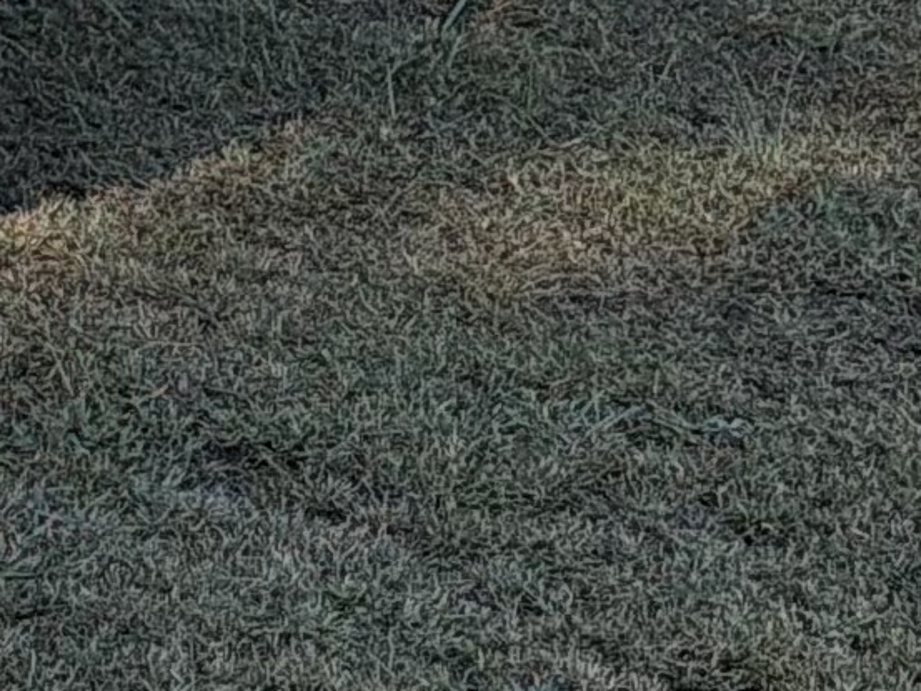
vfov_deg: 8.3
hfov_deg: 9.3
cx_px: -1722
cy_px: -331
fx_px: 4657
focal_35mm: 175
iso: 100
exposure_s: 1/1106
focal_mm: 6.76
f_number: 1.78
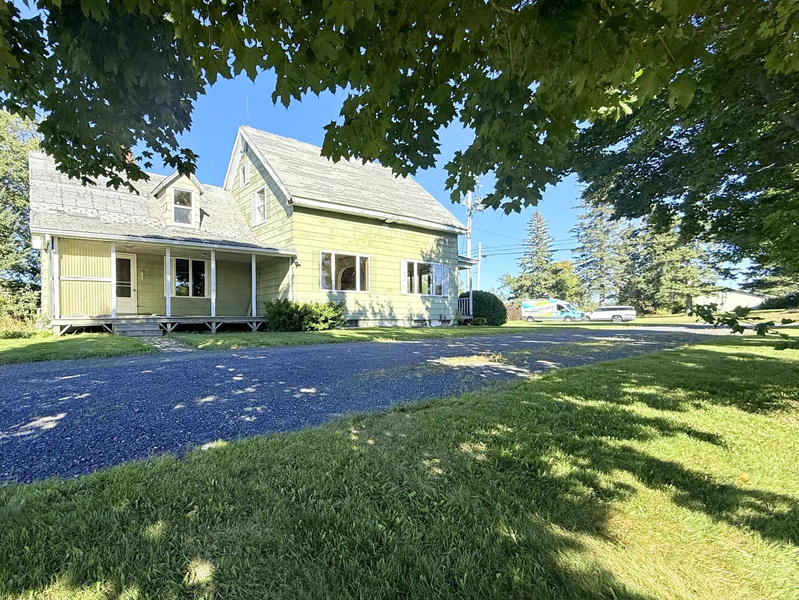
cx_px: 322
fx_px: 415
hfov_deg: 86.7
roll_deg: +1.3
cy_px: 328
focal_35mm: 18
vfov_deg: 71.4
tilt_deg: -0.7
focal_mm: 2.22
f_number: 2.2
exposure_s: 1/1033
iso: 50
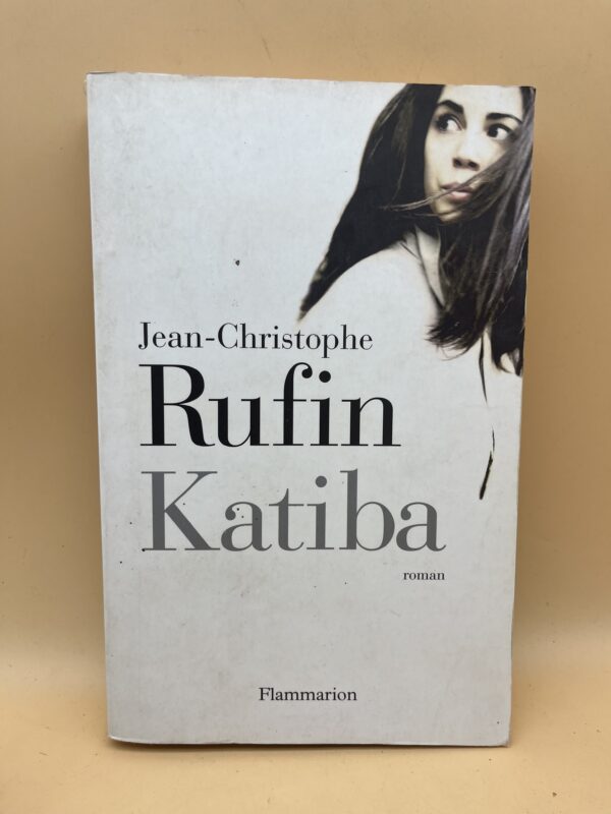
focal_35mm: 26
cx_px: 306
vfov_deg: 67.3
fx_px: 612
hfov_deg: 53.1
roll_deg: +0.7
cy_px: 407
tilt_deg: -18.9
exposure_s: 1/316
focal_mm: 5.1
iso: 50
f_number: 1.6
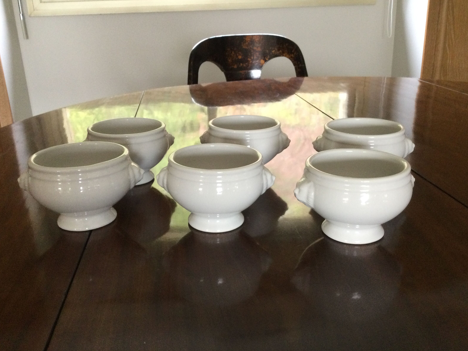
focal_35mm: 32
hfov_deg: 56.8
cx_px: 233
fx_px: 433
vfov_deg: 44.2
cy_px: 171
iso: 160
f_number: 2.4
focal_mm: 3.3
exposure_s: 1/33
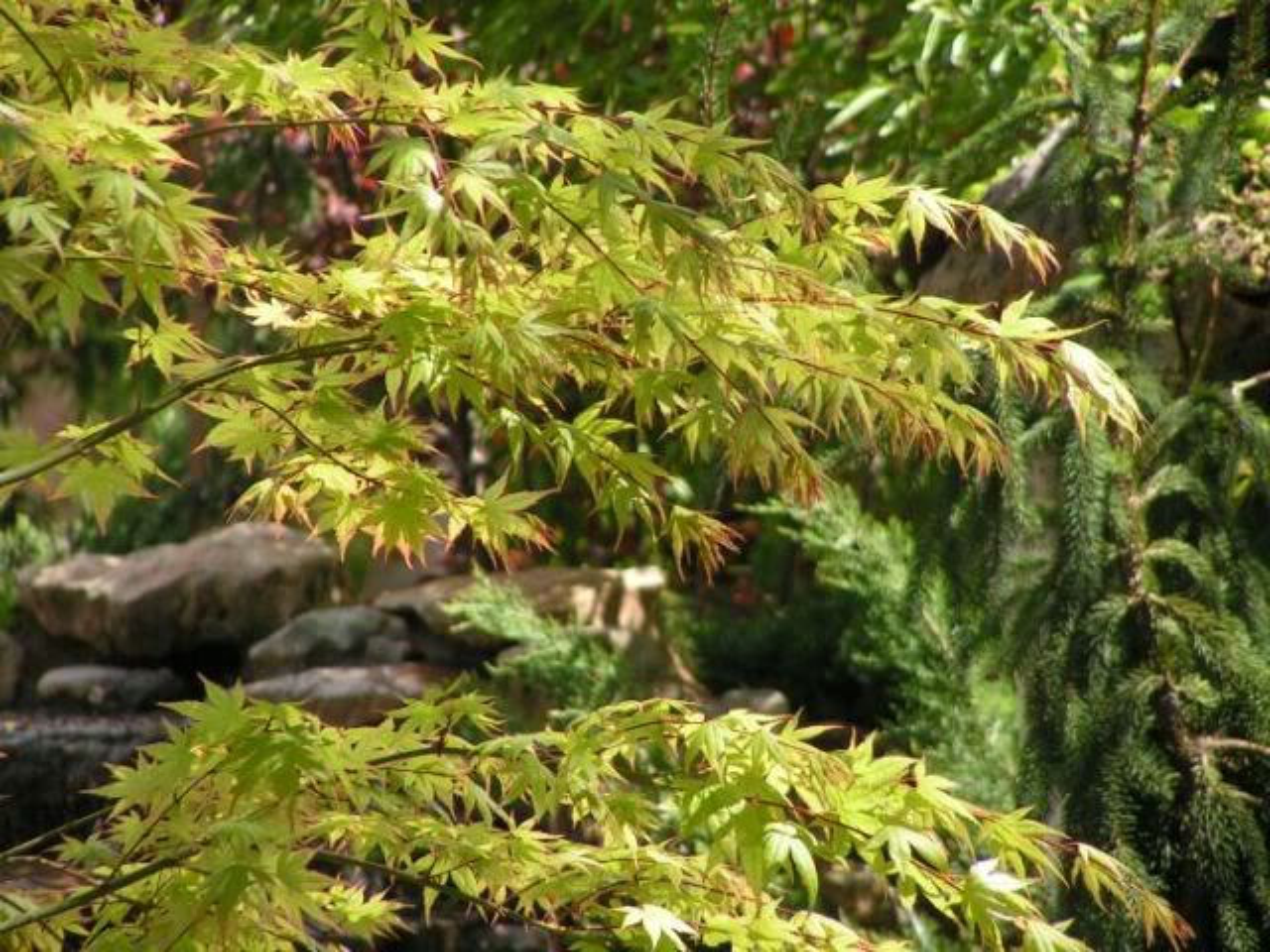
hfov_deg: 6.8
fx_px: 10640
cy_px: 476
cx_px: 635
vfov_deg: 5.1
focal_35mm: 290
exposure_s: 1/400
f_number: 3.2
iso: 64
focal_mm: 48
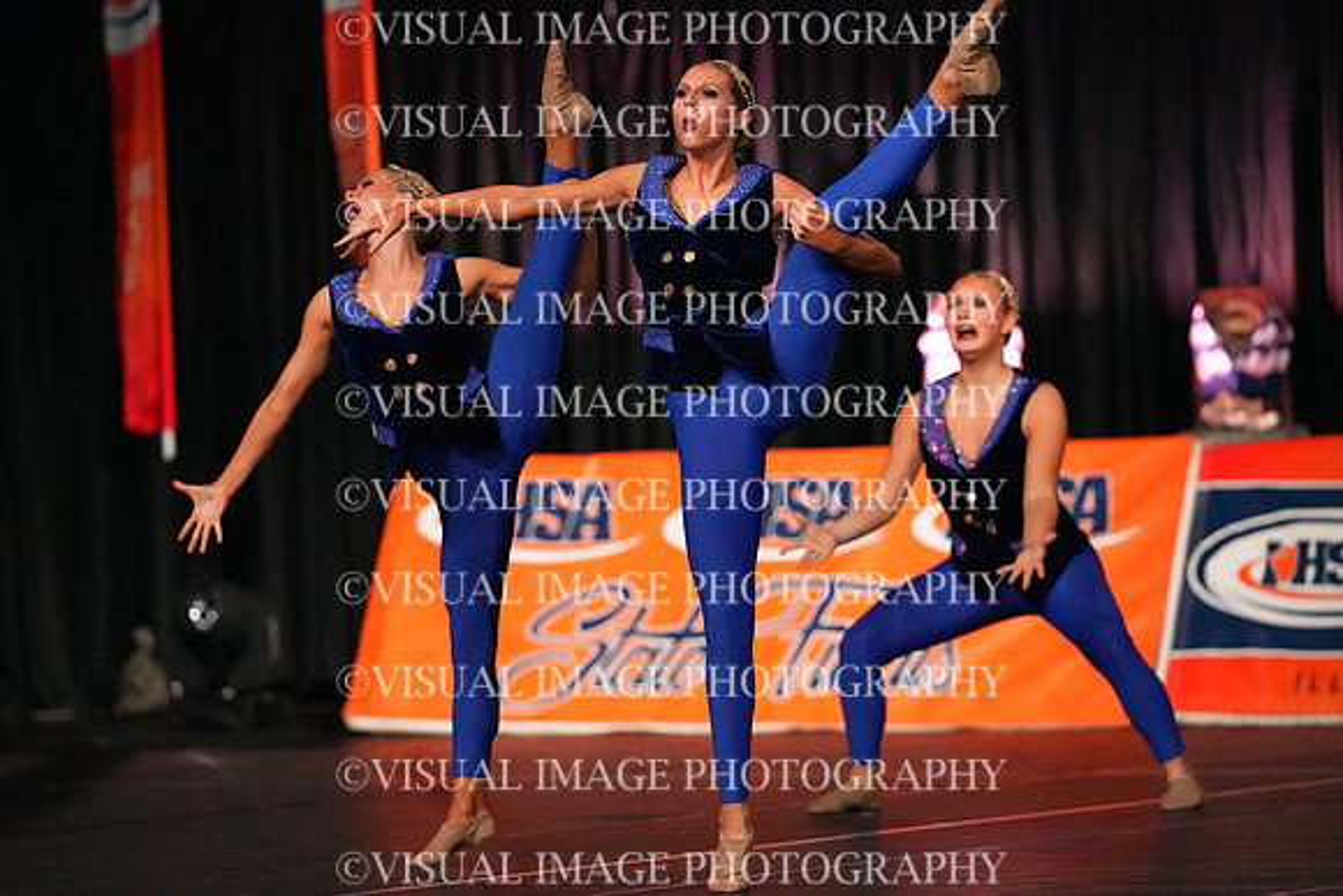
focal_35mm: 300
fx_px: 11194
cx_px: 672
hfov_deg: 6.9
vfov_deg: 4.6
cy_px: 448
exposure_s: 1/1250
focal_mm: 300
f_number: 3.5
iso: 16000
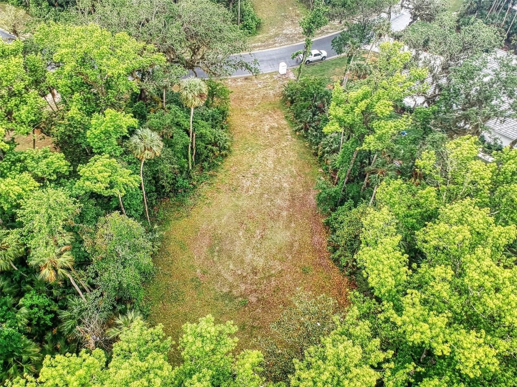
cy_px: 194
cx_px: 258
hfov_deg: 69.4
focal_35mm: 25
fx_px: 373
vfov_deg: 54.9
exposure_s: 1/120
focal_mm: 4.49
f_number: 2.6
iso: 100
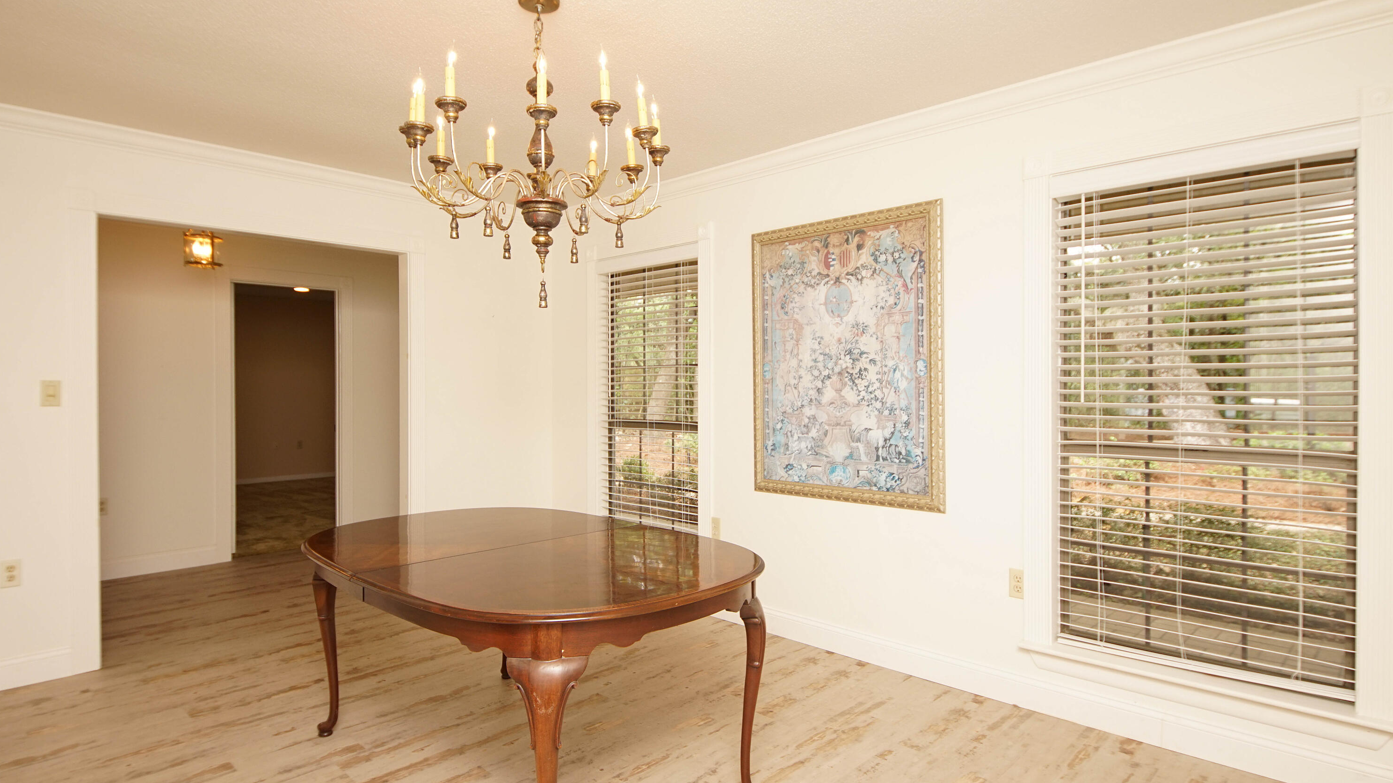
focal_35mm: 19
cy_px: 395
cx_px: 695
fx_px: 702
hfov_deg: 89.6
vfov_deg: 58.3
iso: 320
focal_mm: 12
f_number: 4.5
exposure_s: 1/60
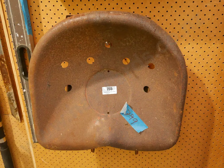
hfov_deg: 51.3
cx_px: 112
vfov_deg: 39.7
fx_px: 233
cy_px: 84
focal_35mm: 36
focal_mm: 18
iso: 3200
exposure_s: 1/40
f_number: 4.2
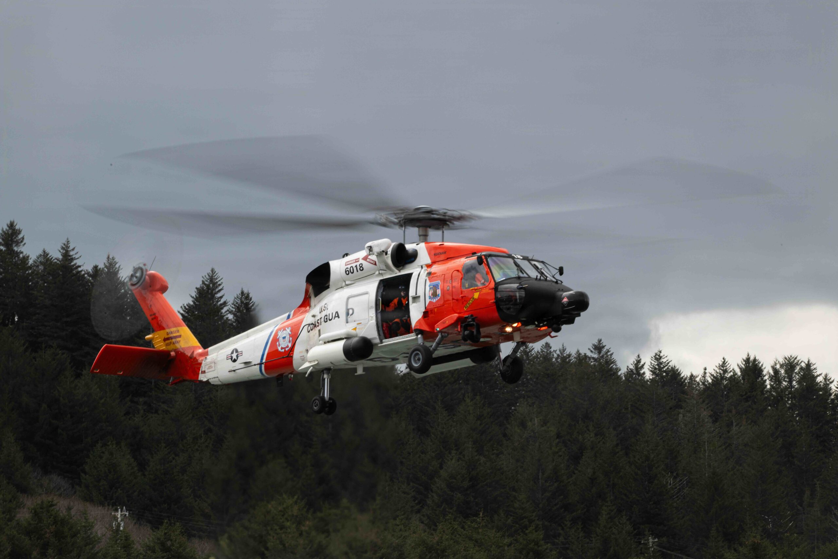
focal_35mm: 190
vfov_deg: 7.2
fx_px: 4423
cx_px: 419
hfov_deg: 10.8
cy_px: 280
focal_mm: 190
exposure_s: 1/40
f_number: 25
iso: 200
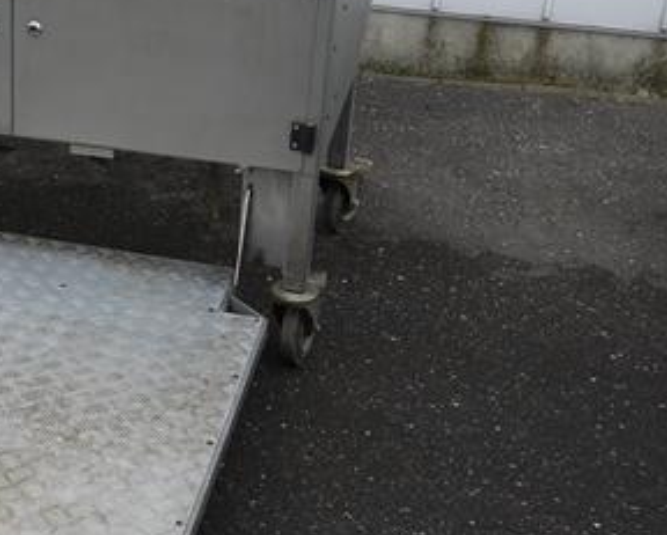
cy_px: 225
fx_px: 1284
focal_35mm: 65
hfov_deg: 27.6
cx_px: 21
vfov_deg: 23.5
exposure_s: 1/160
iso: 100
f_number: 4
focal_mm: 15
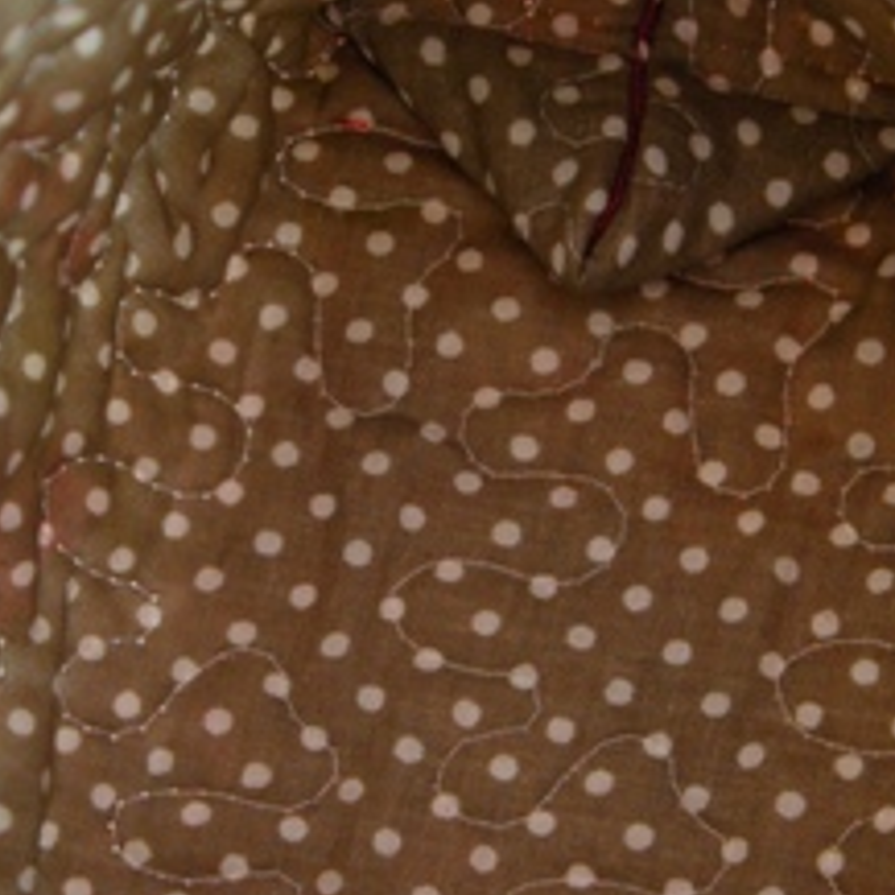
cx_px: 483
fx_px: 2750
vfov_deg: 18.5
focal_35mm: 94
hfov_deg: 18.5
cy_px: 497
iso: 500
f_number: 4
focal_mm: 28
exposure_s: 1/50
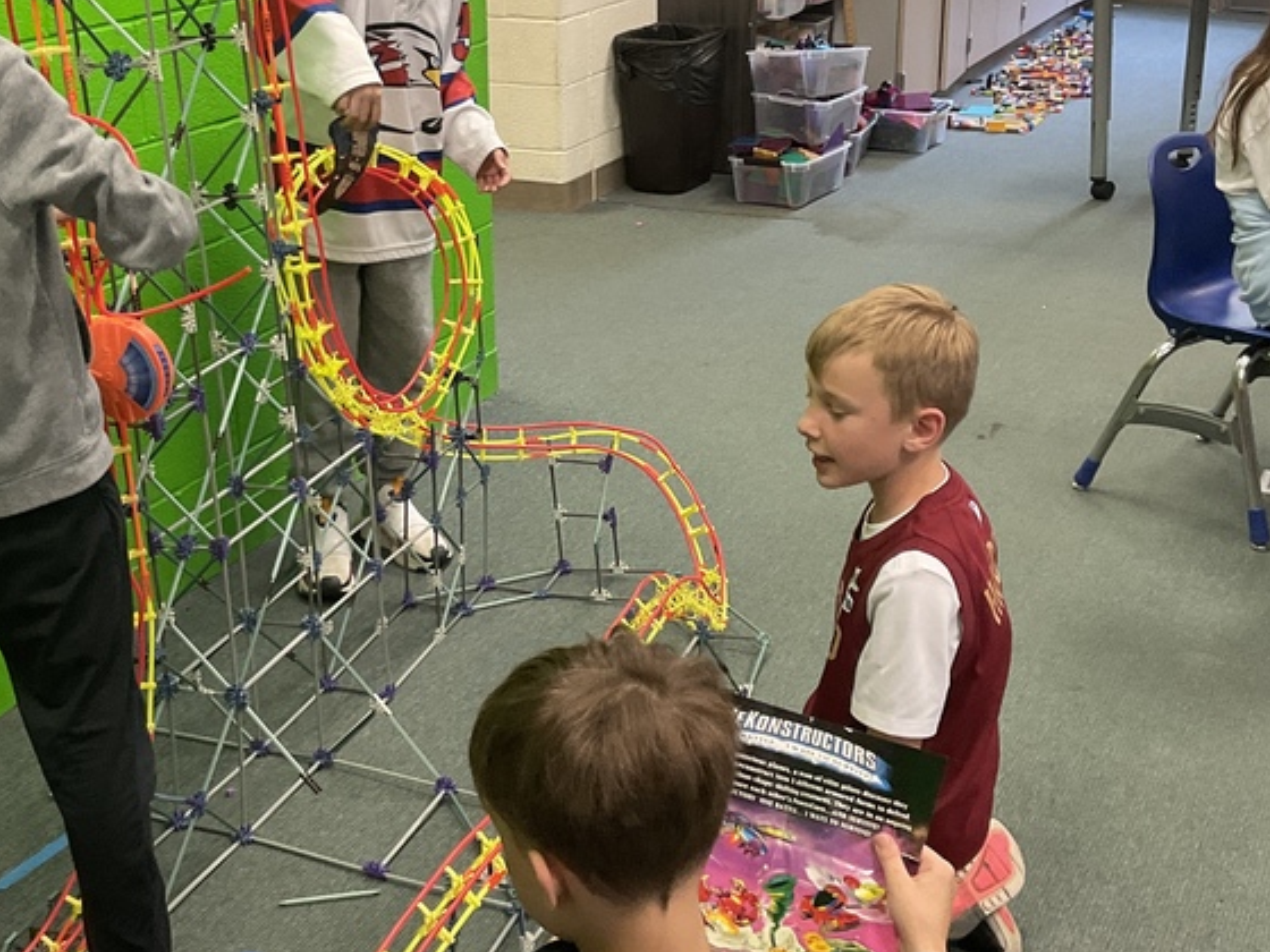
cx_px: 531
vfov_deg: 27.5
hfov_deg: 36.1
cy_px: 372
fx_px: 1944
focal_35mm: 53
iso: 160
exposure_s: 1/60
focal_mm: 3
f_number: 1.8
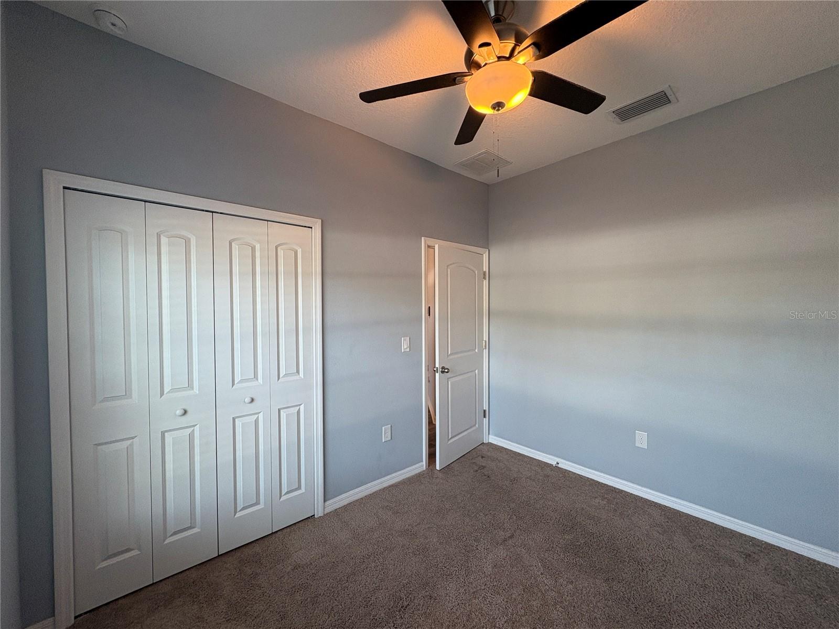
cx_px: 420
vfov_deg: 85.7
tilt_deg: -0.2
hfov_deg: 102.1
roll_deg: +1.2
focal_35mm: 14
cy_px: 314
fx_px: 339
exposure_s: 1/99
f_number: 2.2
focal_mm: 2.22
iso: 125
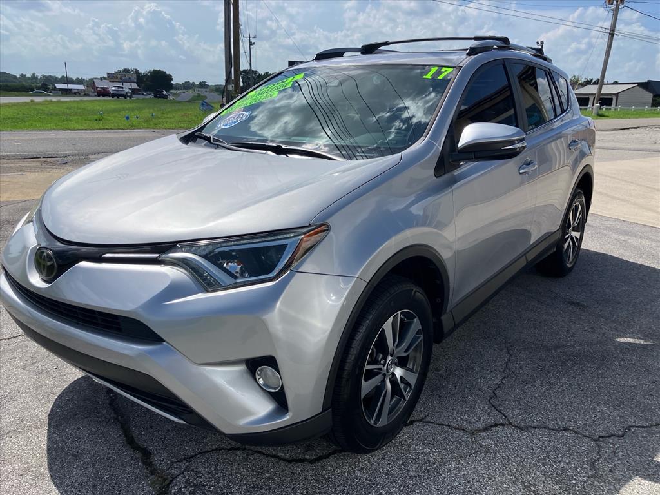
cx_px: 330
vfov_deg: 49.7
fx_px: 534
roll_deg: -3.8
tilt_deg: -16.0
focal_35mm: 28
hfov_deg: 63.4
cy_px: 248
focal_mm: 3.99
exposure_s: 1/3472
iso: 32
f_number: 1.8
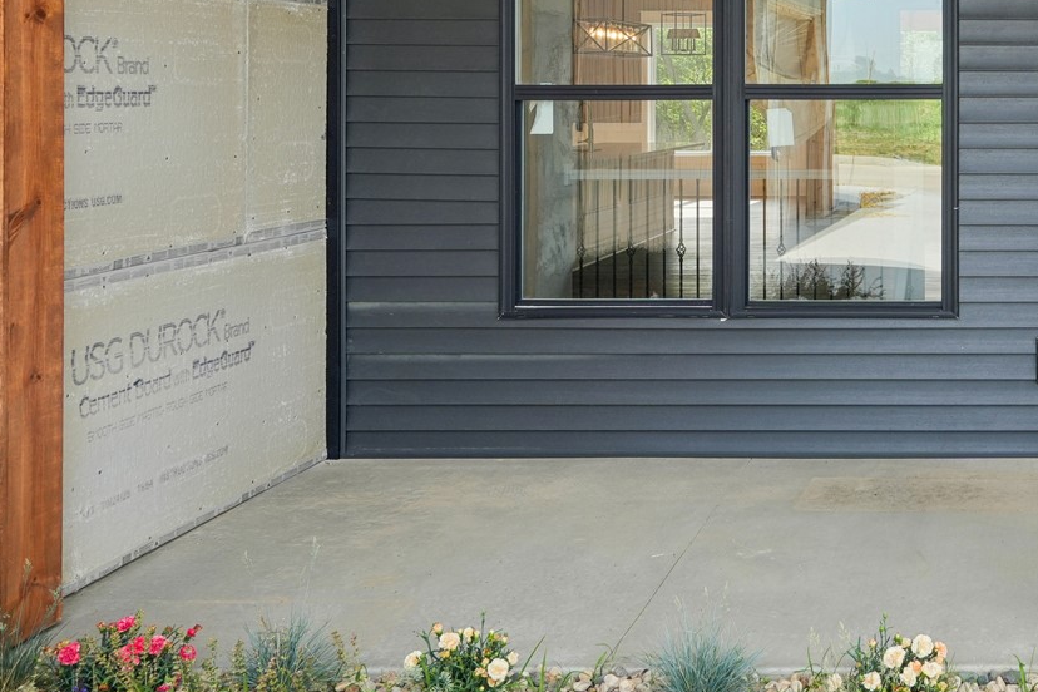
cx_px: 1017
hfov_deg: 41.7
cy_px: 92
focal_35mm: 41
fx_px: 1182
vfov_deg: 31.4
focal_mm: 20
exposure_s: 1/80
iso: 400
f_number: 10
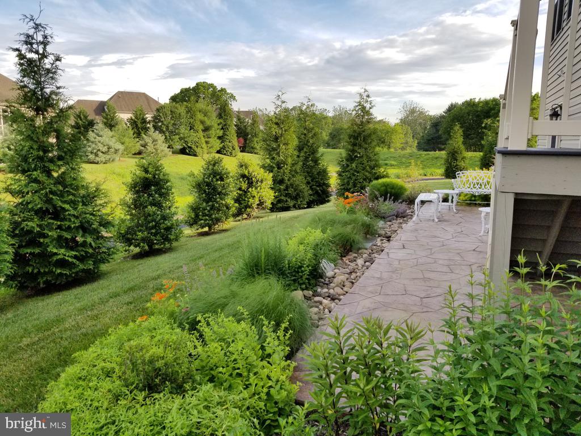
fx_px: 436
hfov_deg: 67.3
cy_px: 218
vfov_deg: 53.1
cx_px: 290
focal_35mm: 26
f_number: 1.7
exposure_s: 1/1029
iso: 50
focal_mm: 4.25
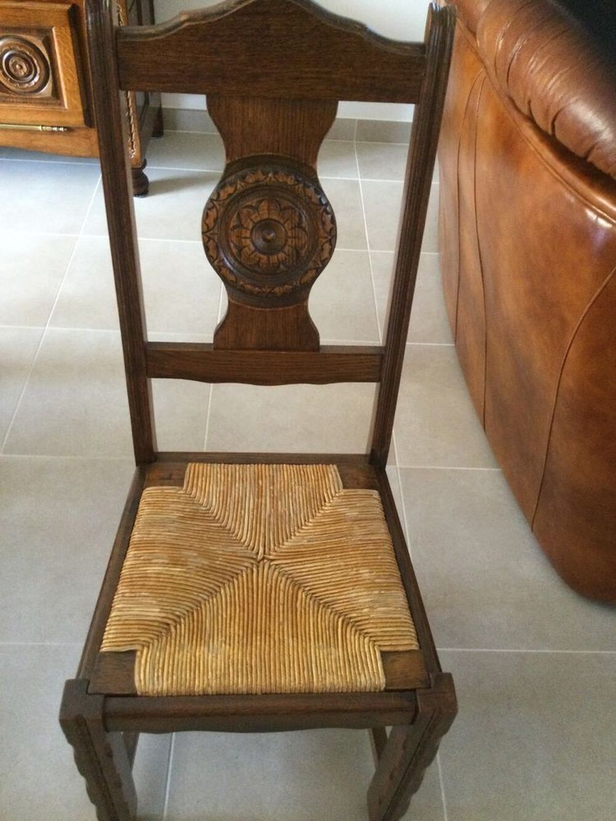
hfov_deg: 45.4
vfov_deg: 58.3
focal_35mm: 31
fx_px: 735
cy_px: 410
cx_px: 308
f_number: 2.4
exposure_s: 1/20
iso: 200
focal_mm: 3.3
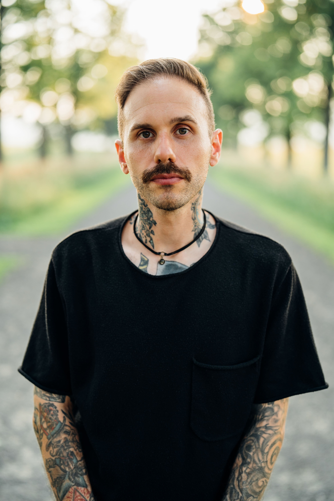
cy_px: 250
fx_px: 696
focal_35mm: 50
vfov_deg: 39.6
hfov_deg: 27.0
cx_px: 167
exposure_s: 1/500
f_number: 1.8
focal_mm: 50
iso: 200
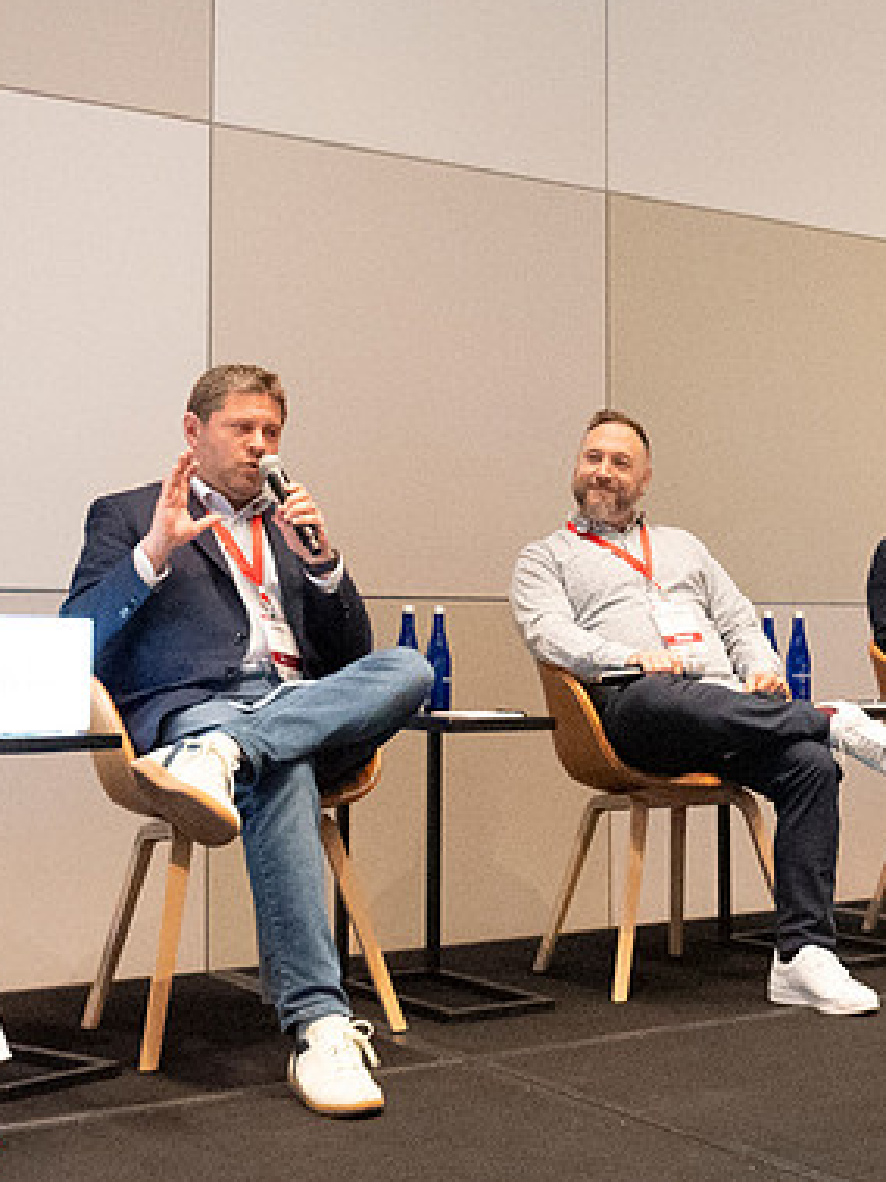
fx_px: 1810
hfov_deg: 27.1
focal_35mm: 53
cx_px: 688
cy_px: 585
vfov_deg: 36.2
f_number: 7.1
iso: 10000
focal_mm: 18
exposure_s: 1/80
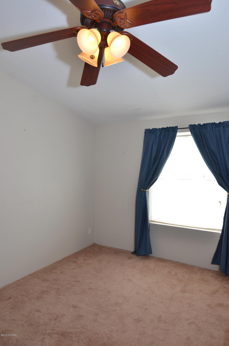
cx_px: 114
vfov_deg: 81.3
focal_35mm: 21
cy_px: 173
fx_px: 201
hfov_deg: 59.3
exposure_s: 1/125
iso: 250
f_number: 5.6
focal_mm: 14
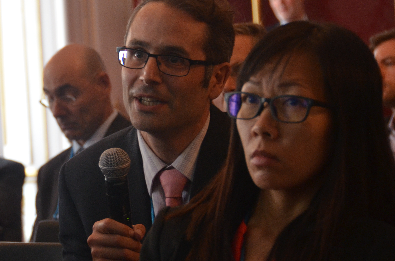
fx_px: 2365
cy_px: 143
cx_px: 82
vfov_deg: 6.3
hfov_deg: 9.5
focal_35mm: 216
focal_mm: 82
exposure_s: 1/50
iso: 1000
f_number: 5
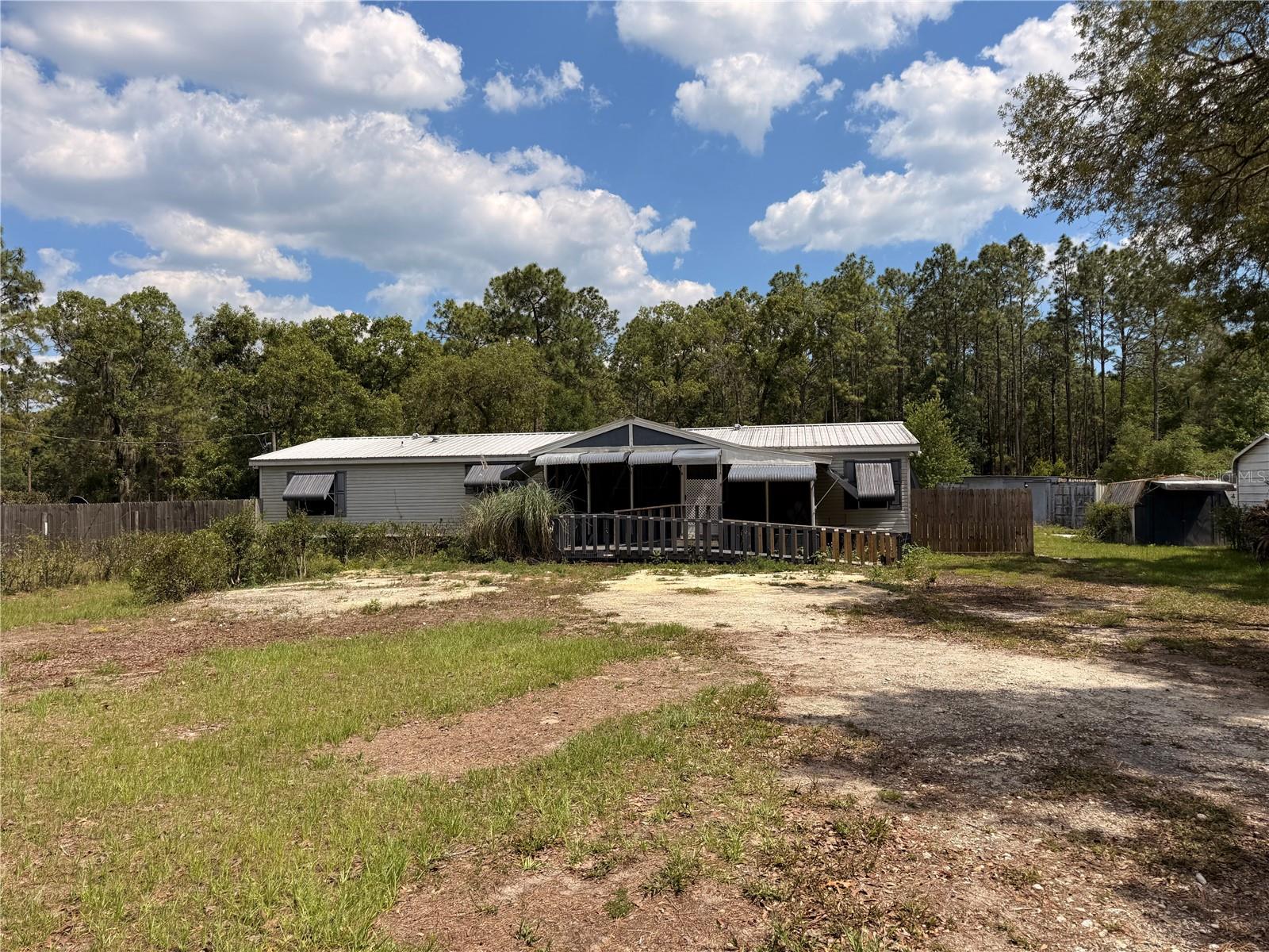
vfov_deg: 56.8
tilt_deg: +1.3
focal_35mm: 24
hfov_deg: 71.6
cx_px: 634
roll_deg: +1.5
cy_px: 476
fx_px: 880
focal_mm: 6.76
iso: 80
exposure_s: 1/6711
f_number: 1.78
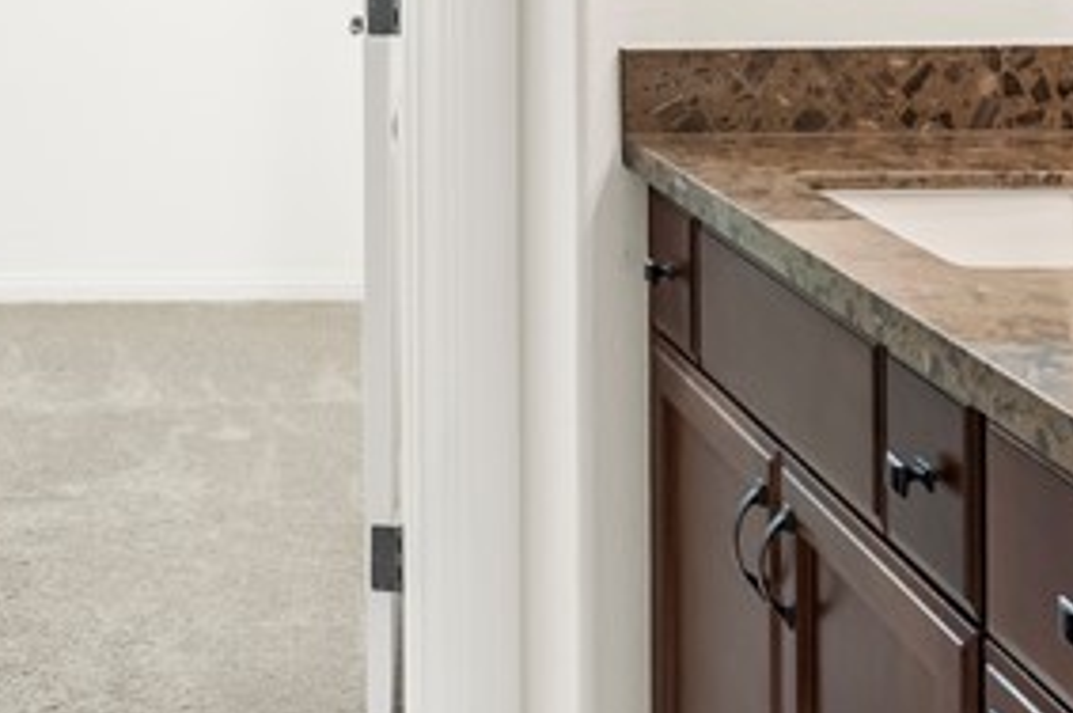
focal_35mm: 73
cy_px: -197
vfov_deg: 17.5
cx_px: 125
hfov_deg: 26.9
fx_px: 2173
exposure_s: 1/1.67
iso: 400
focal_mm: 19
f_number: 8
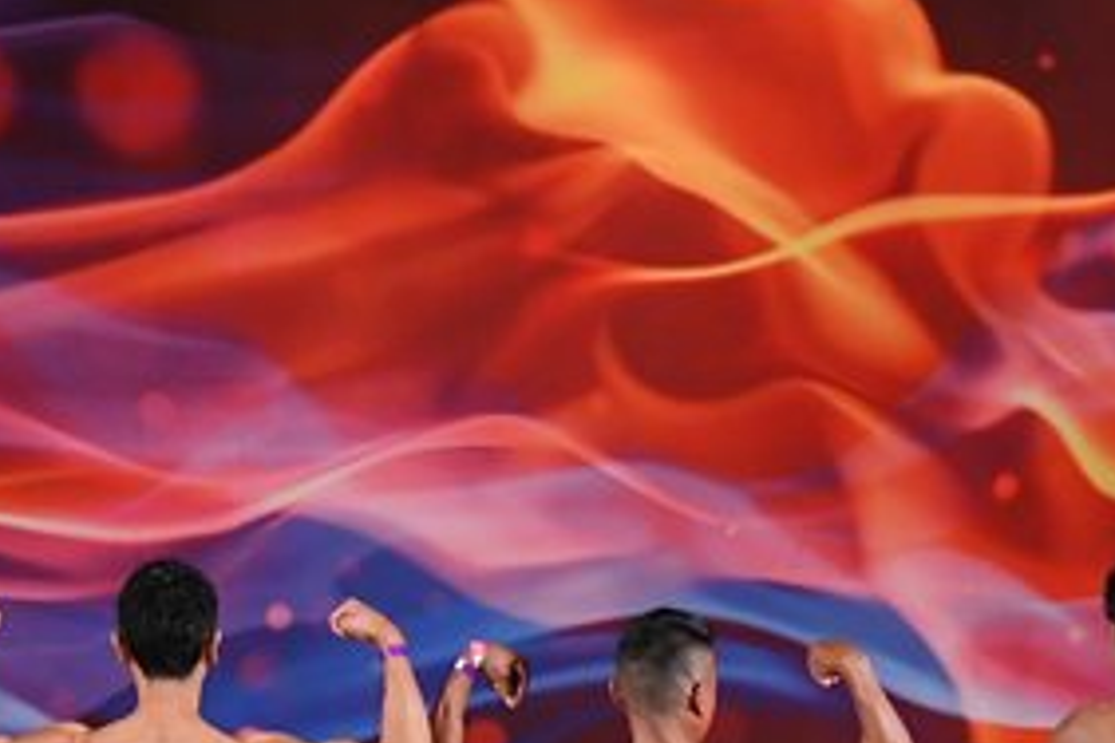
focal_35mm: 321
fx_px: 9941
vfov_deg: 4.3
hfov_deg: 6.4
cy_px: 790
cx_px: 469
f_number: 5.6
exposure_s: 1/400
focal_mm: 78
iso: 3200
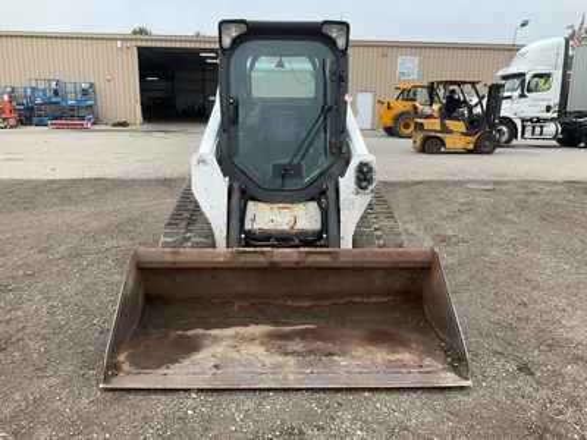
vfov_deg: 48.2
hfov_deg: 61.7
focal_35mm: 29
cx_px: 294
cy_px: 220
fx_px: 492
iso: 20
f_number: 1.8
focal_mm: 3
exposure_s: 1/188
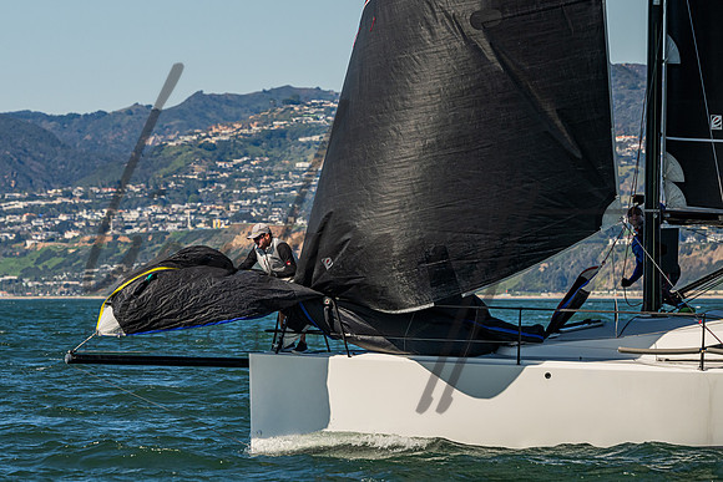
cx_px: 287
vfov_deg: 3.9
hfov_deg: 5.9
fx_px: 7050
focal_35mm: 351
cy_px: 203
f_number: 11
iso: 400
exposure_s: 1/1600
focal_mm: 290
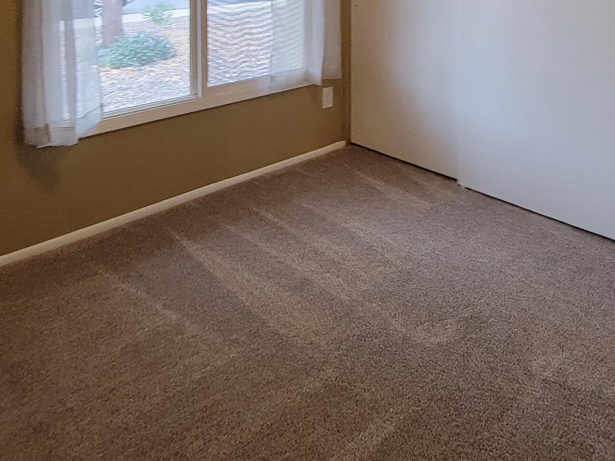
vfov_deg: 39.5
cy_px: -29
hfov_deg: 59.9
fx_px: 533
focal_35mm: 30
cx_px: 336
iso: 400
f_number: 2.2
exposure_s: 1/60
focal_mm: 2.2
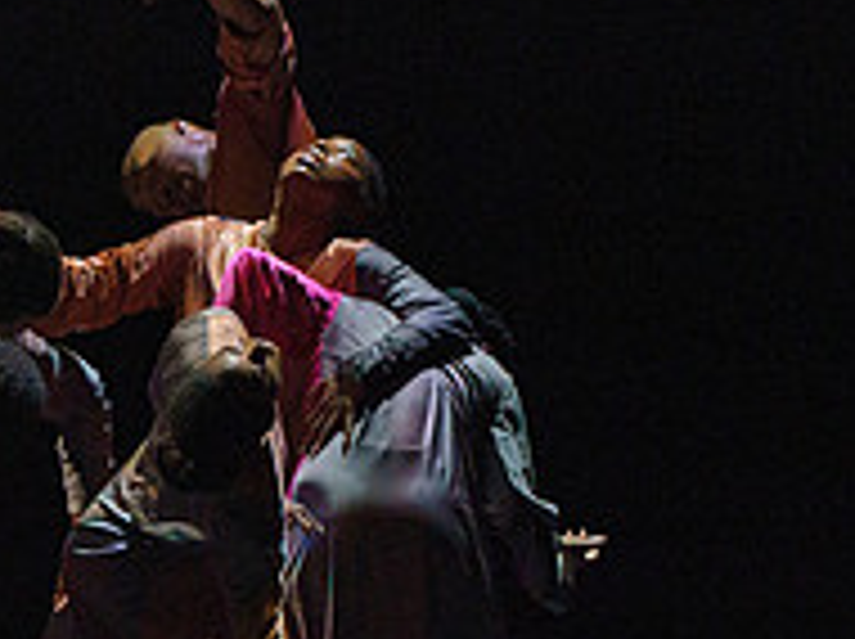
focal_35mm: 882
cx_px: -230
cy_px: 223
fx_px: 21758
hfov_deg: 2.2
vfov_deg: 1.7
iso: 6400
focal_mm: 300
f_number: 5.6
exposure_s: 1/250
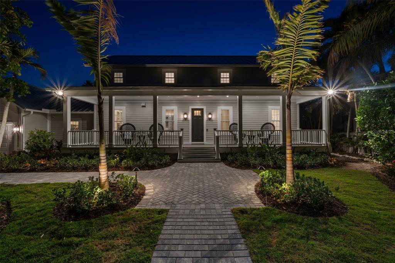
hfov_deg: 108.3
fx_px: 143
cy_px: 132
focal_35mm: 13
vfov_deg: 85.4
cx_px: 198
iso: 400
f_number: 11
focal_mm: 13
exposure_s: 5
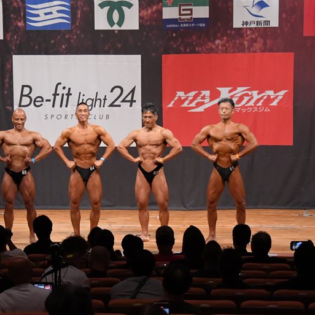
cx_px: 80
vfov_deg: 10.7
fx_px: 1678
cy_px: 158
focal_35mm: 163
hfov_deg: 10.7
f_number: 5.6
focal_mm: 85
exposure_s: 1/400
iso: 7200
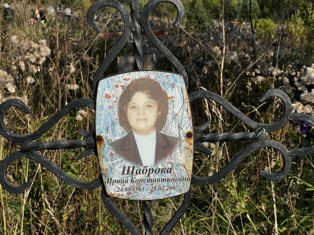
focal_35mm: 77
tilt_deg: -9.3
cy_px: 118
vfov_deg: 19.1
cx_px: 157
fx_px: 698
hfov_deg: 25.3
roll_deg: -2.5
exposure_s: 1/1531
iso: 32
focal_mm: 9
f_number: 2.8
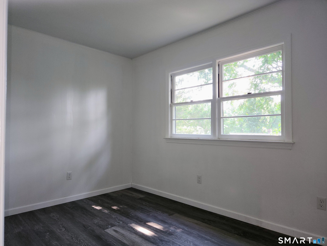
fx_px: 217
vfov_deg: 58.9
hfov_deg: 73.9
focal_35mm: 23
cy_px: 123
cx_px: 164
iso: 50
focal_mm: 5.4
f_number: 1.8
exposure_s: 1/60
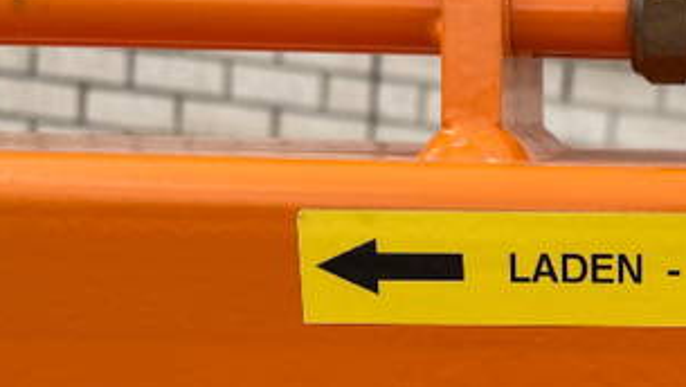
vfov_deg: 16.6
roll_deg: -6.5
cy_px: 461
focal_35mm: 70
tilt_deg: -14.3
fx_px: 1274
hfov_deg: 28.7
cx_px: 647
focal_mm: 4.2
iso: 32
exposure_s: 1/388
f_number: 1.6
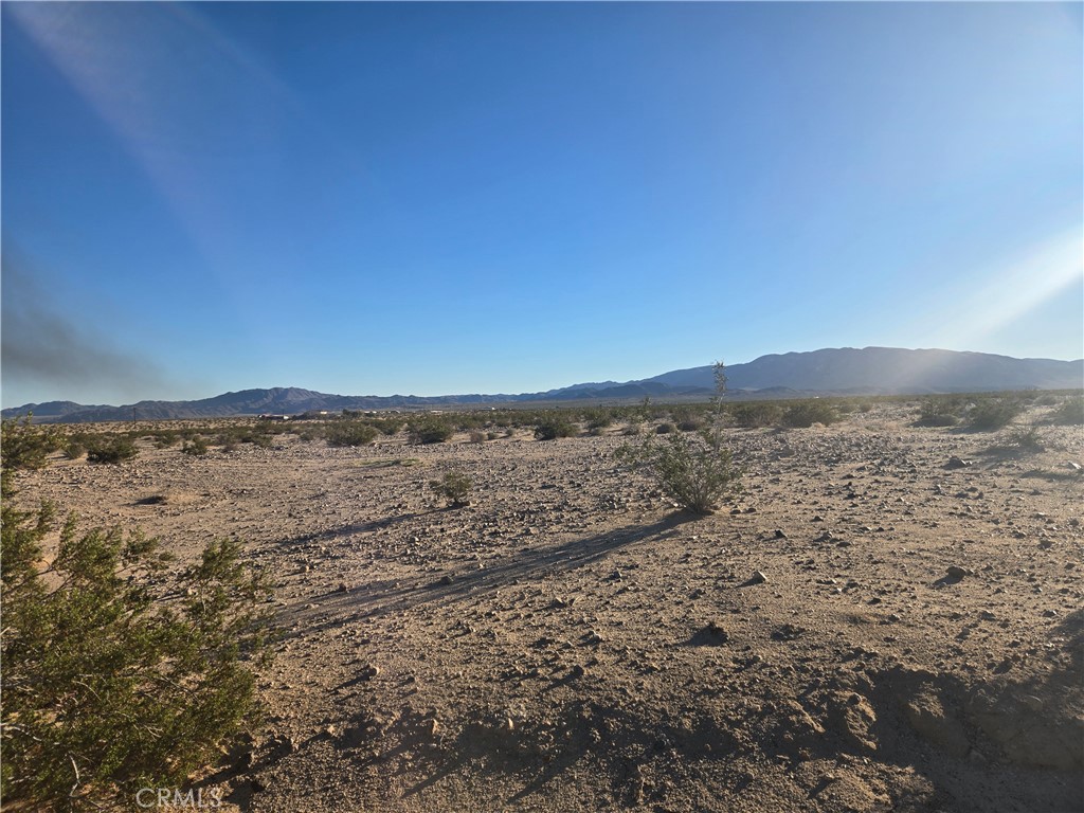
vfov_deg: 58.9
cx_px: 542
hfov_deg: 73.9
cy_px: 406
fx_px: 720
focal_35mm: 23
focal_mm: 5.4
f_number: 1.8
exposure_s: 1/2384
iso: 25
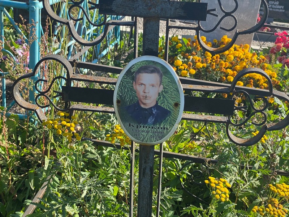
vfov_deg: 28.0
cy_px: 108
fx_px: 434
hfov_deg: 36.8
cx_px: 144
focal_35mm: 52
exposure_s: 1/505
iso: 20
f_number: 2
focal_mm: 6
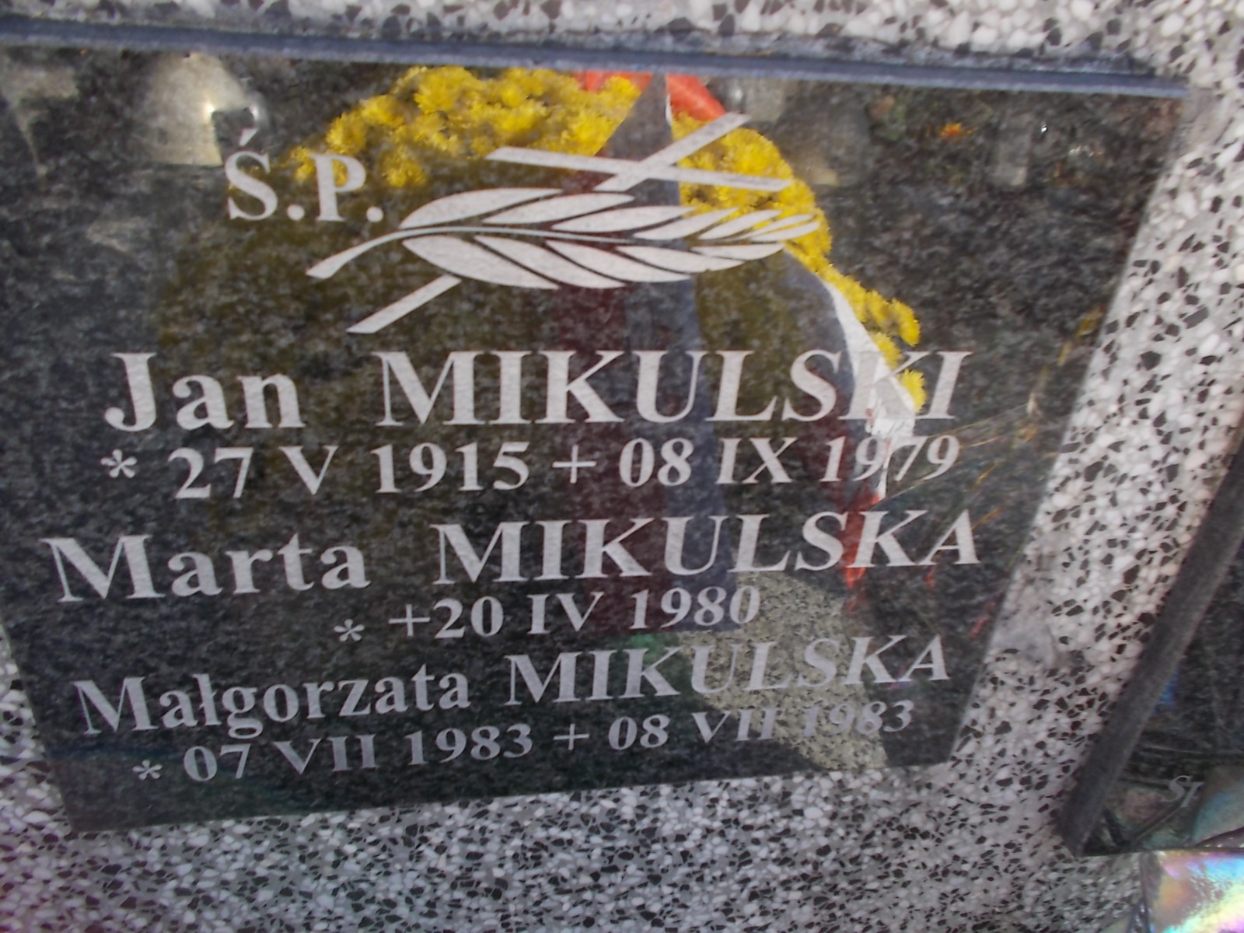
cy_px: 466
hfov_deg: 60.0
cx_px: 622
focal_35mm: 30
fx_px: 1078
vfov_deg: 46.8
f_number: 3.4
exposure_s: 1/125
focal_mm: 5.3
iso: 80
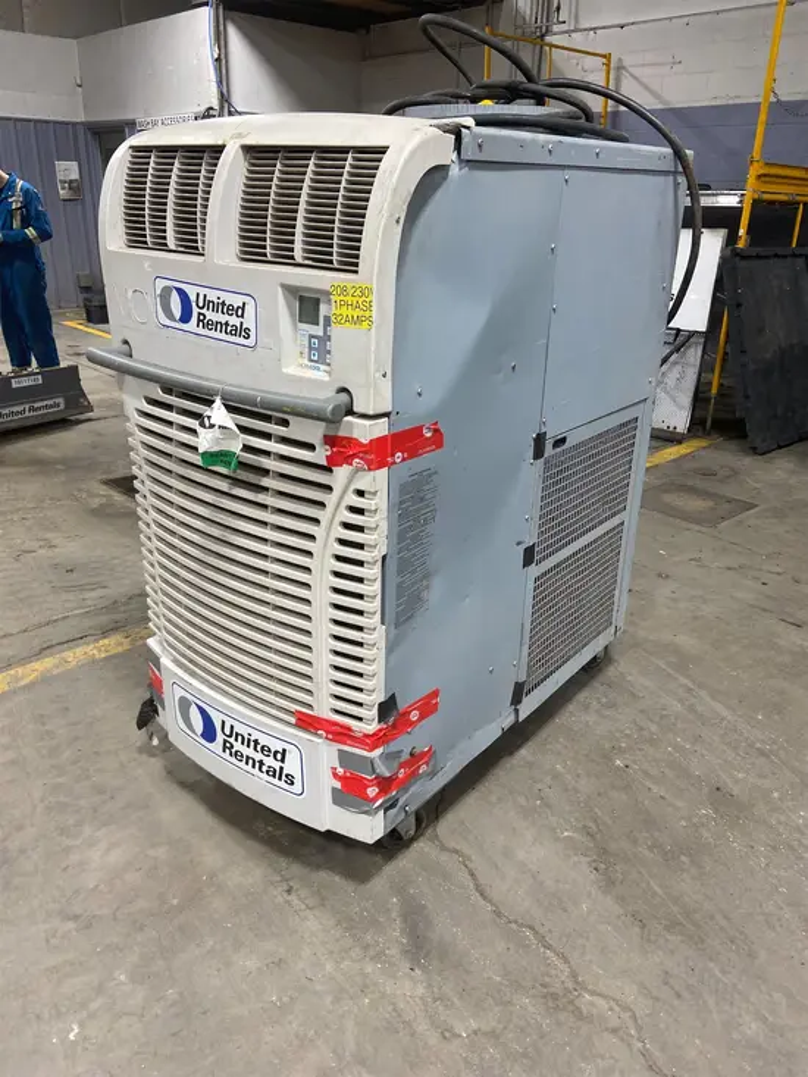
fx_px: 809
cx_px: 404
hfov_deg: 53.1
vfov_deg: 67.3
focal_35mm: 26
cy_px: 538
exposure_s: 1/120
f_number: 1.8
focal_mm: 4.25
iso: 125
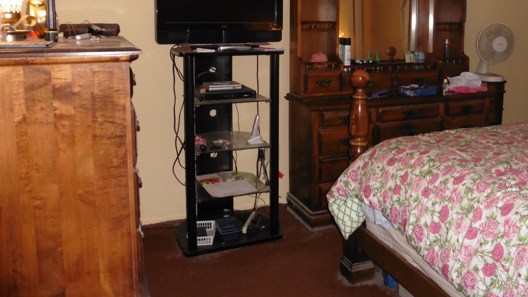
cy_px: 74
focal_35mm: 35
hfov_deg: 55.8
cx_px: 339
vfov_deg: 33.1
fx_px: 490
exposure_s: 1/60
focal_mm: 4.3
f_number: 3.3
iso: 320
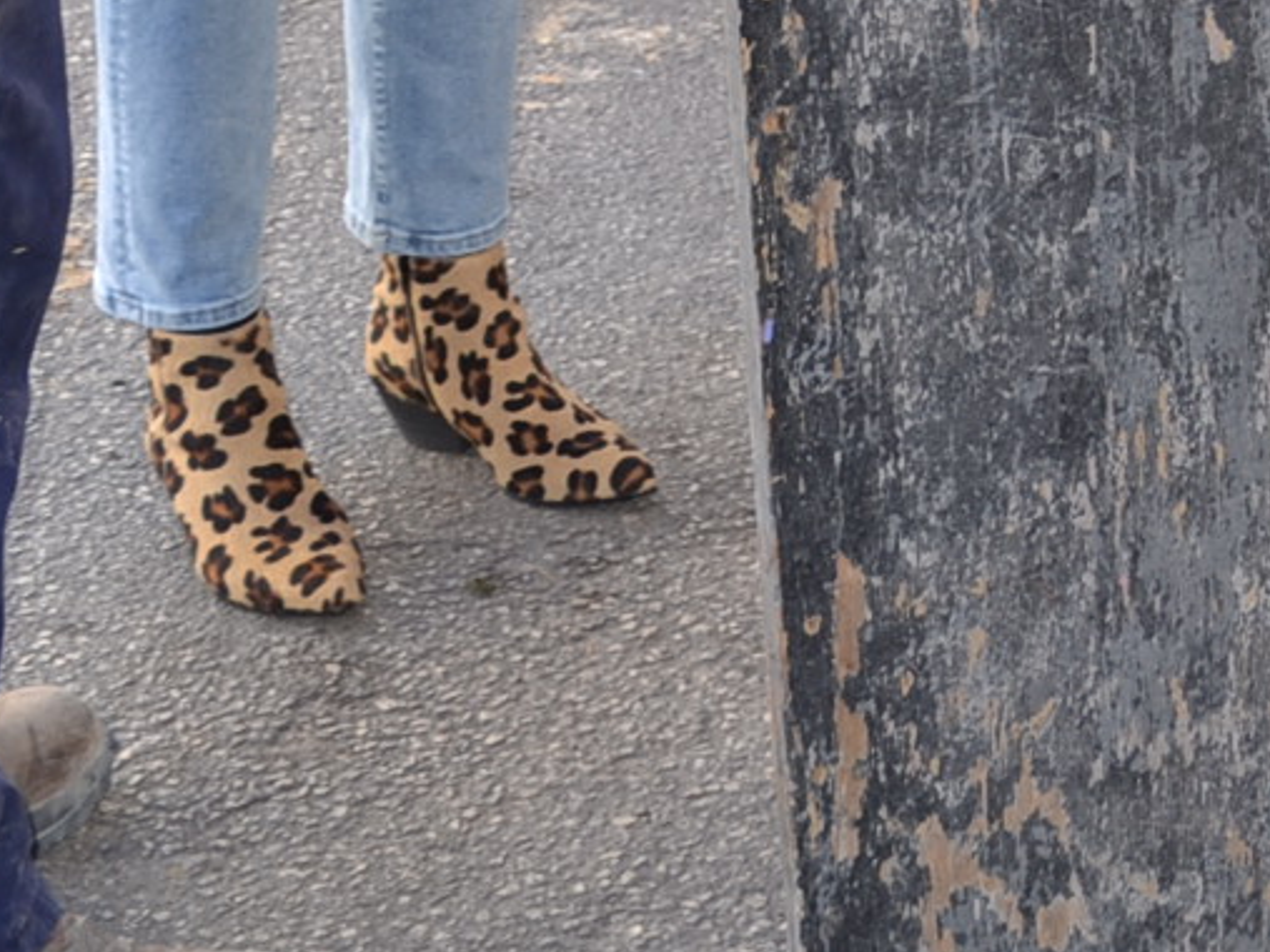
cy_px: -904
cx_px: 2009
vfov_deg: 11.4
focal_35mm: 118
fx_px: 4328
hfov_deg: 15.2
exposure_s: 1/125
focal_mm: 18
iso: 110
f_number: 4
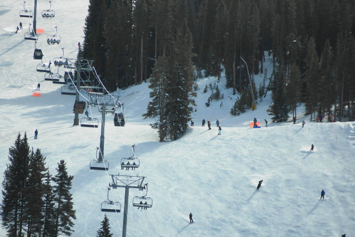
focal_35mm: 375
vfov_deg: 3.7
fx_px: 3697
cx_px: 178
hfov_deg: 5.5
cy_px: 118
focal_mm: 250
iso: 320
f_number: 6.3
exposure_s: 1/400
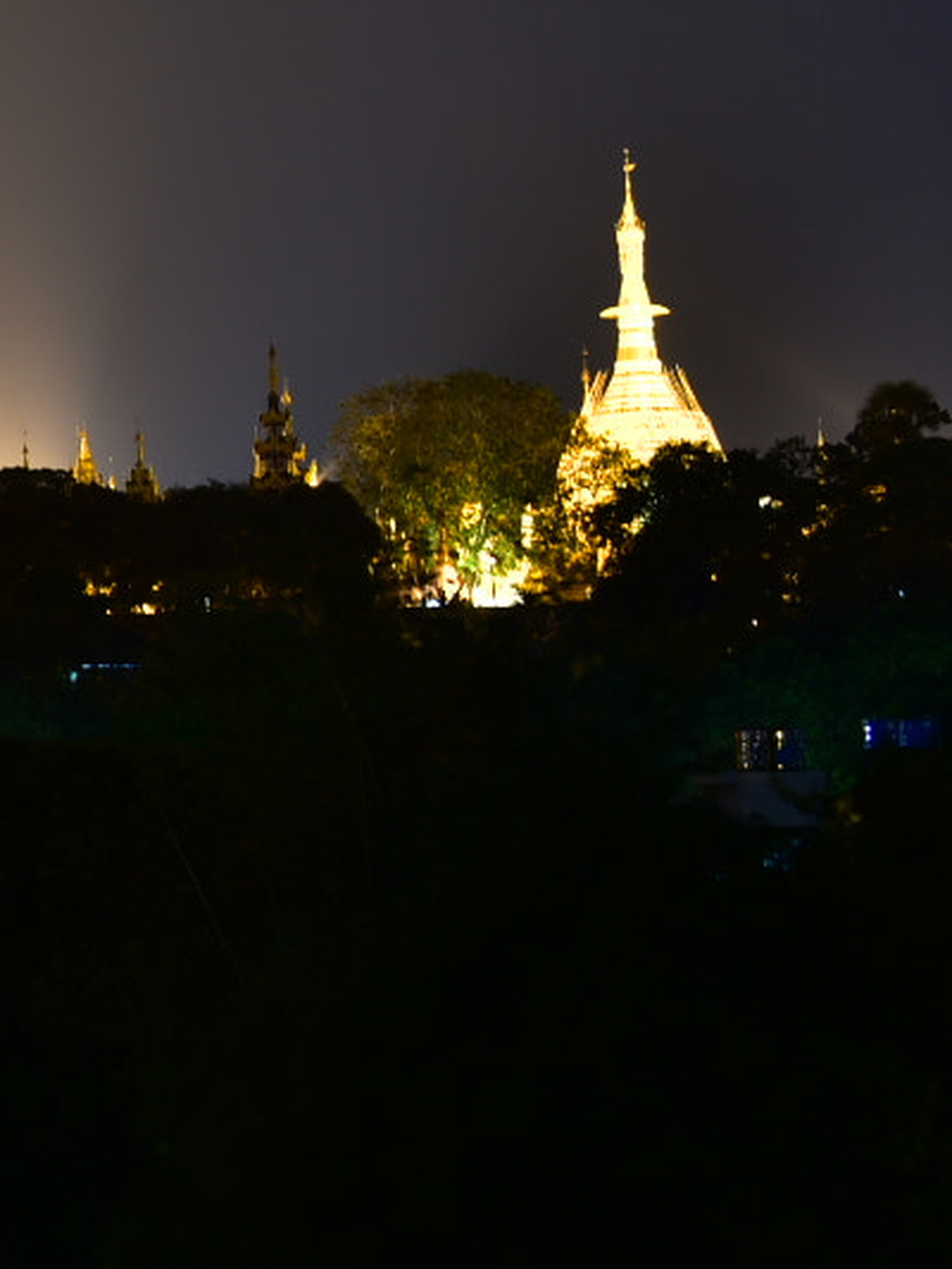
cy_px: 362
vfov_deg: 17.6
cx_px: -854
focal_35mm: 111
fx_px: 4069
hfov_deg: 12.1
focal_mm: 38
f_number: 3.5
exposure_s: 8
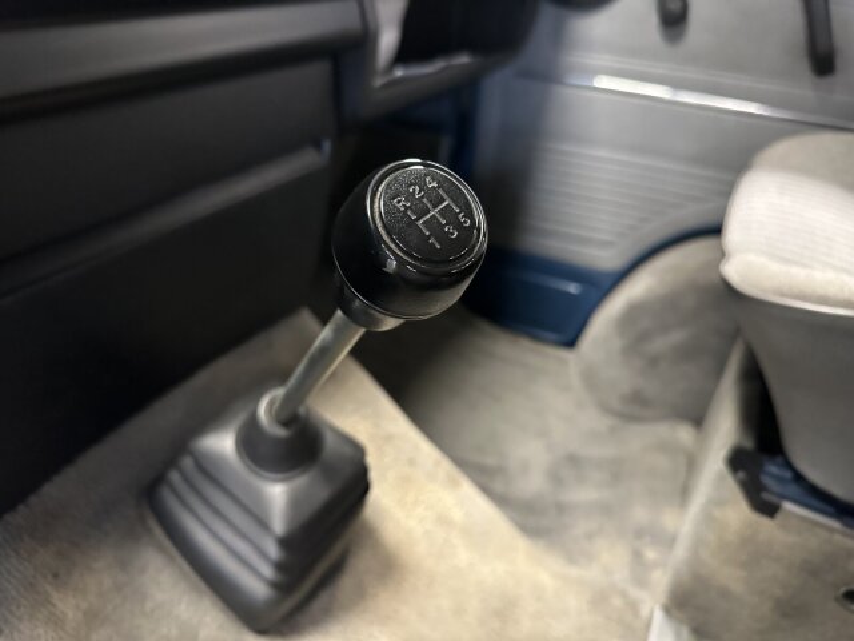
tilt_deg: -30.1
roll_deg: -4.4
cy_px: 320
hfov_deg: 71.6
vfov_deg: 56.8
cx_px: 427
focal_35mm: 24
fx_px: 592
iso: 1000
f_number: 1.78
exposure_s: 1/40
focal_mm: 6.86
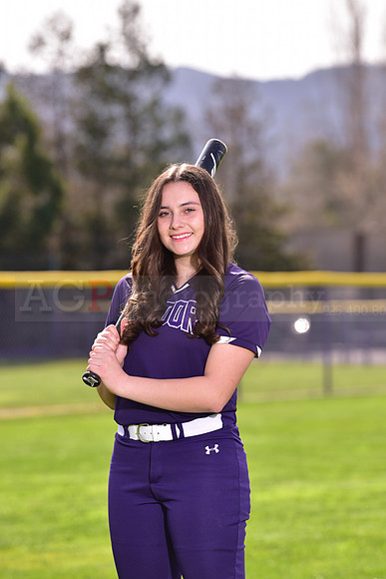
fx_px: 3214
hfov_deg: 6.9
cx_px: 193
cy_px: 290
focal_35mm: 200
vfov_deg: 10.3
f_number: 5.6
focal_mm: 200
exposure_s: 1/250
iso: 80
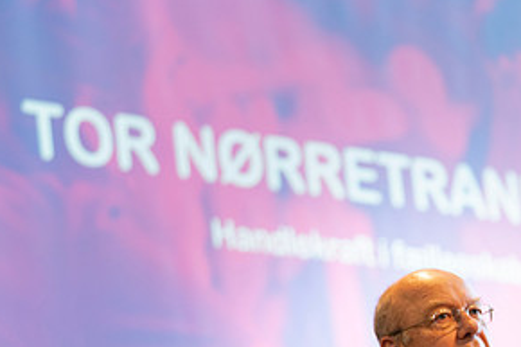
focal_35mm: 202
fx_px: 2922
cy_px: 298
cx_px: 383
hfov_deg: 10.2
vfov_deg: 6.8
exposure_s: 1/320
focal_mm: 101
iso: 2000
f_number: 2.8
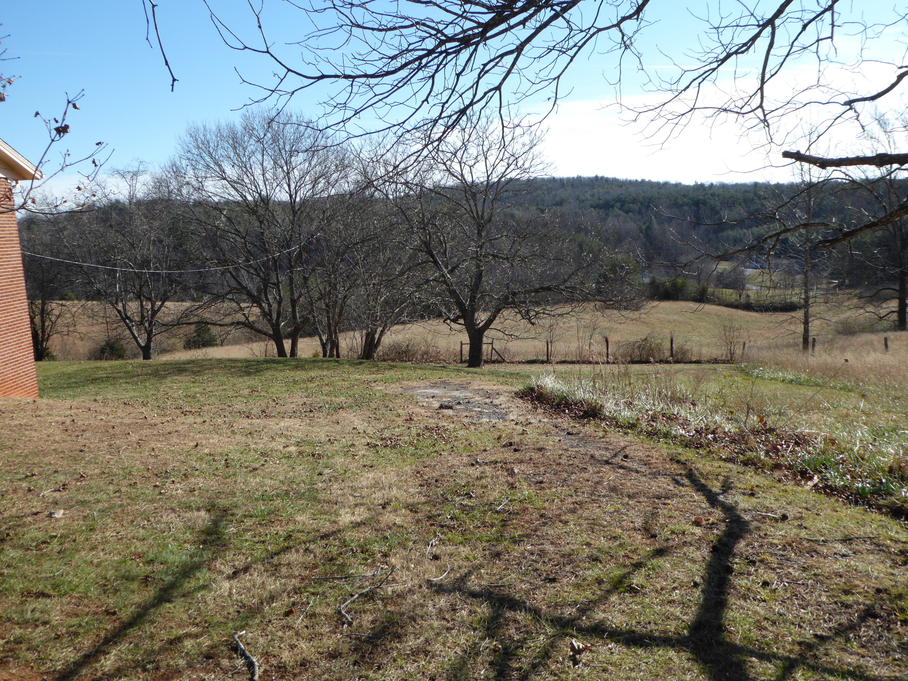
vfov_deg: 45.4
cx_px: 454
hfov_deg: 58.4
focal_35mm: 31
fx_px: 813
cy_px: 340
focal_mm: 5.4
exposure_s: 1/640
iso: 100
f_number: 3.5
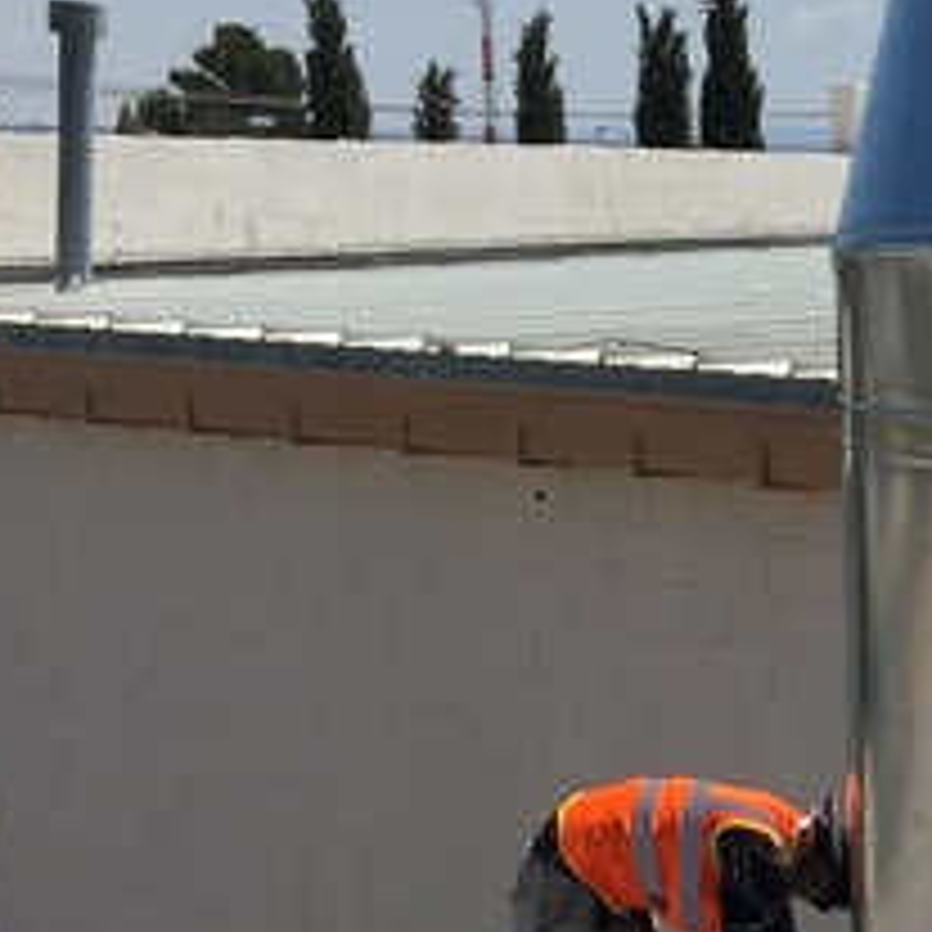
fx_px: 3869
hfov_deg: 13.1
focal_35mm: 127
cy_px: 1279
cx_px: 1310
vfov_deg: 13.2
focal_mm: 4.15
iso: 25
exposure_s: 1/2849
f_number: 2.2
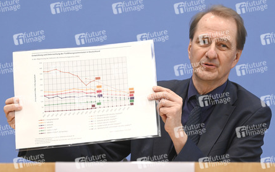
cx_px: 136
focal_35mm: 95
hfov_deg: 21.9
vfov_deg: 13.8
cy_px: 84
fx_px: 712
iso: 3200
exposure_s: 1/500
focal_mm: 92
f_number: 5.6
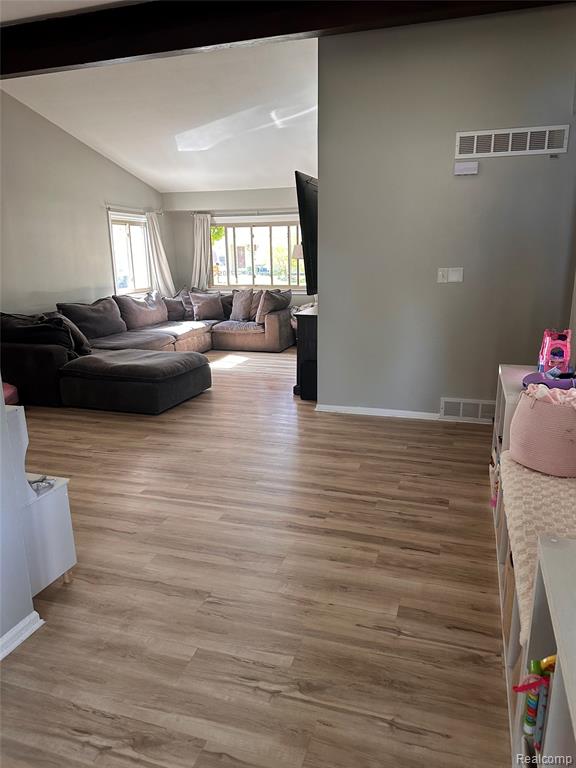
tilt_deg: -12.9
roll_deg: +0.1
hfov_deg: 56.8
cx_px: 288
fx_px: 532
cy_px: 384
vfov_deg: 71.6
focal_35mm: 24
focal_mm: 6.86
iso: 250
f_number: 1.78
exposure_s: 1/99
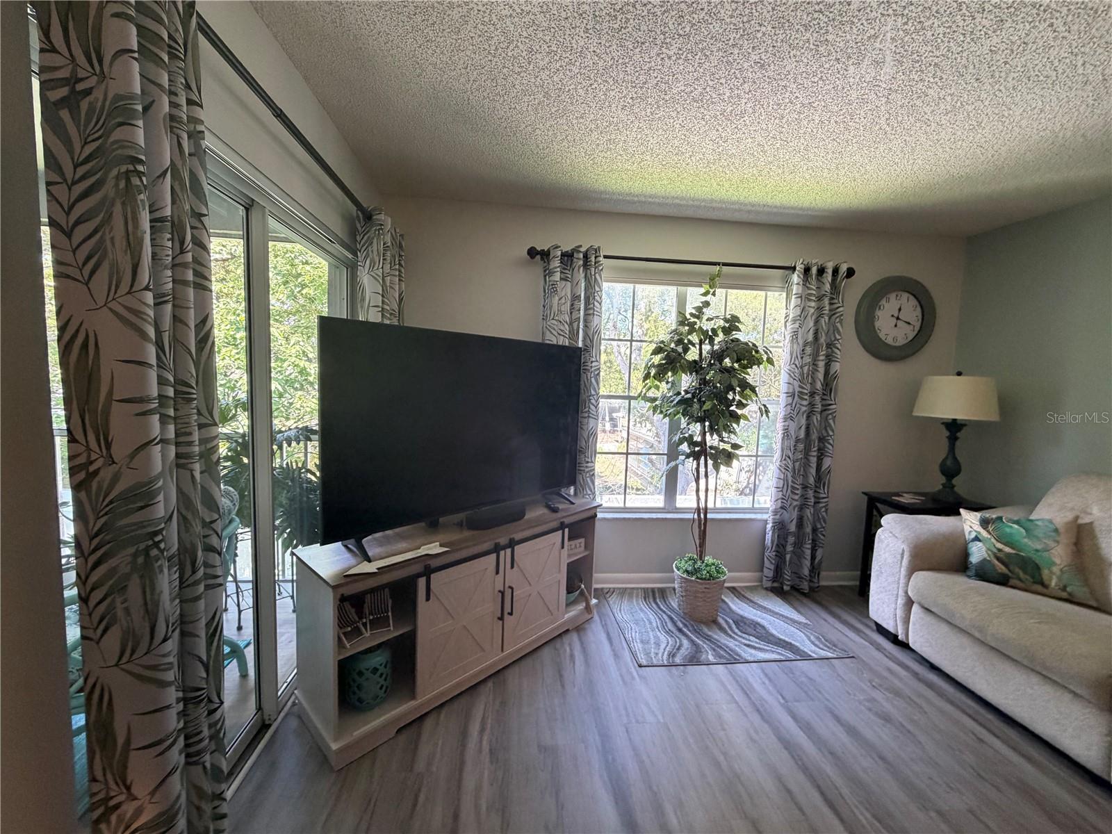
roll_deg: -2.4
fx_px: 450
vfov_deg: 85.7
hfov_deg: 102.1
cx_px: 556
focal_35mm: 14
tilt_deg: -5.6
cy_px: 417
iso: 320
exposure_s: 1/112
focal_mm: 2.22
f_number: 2.2
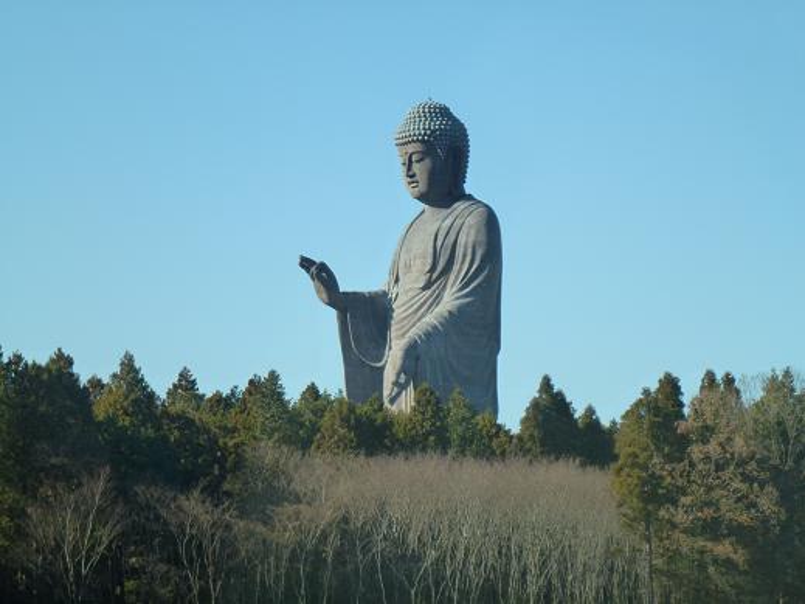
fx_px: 3906
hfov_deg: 11.8
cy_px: 302
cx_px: 402
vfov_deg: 8.8
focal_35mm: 168
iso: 200
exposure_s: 1/400
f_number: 5.4
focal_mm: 30.1
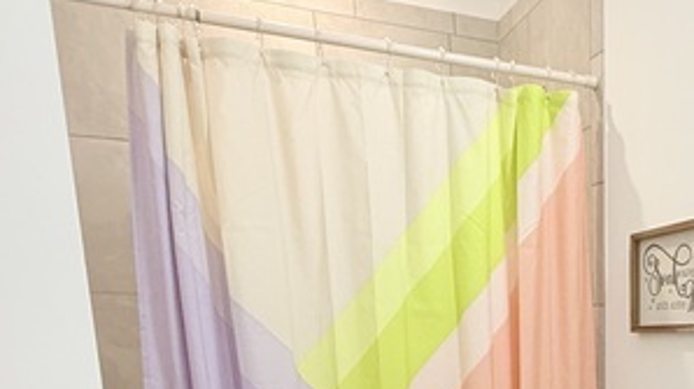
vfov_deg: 25.5
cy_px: 487
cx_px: 606
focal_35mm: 41
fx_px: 754
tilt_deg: -10.6
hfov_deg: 45.5
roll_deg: +0.4
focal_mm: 2.22
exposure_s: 1/120
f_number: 2.2
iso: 250
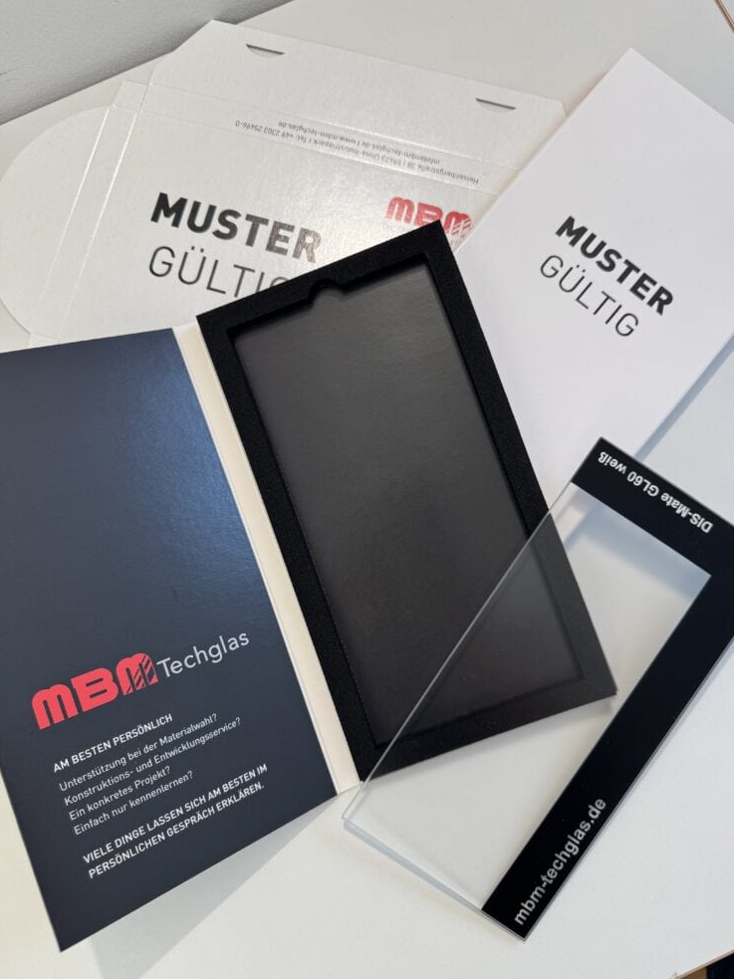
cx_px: 379
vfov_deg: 69.4
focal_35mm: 25
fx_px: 707
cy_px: 493
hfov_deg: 54.9
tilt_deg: -81.0
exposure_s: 1/98
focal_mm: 6.76
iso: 64
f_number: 1.78
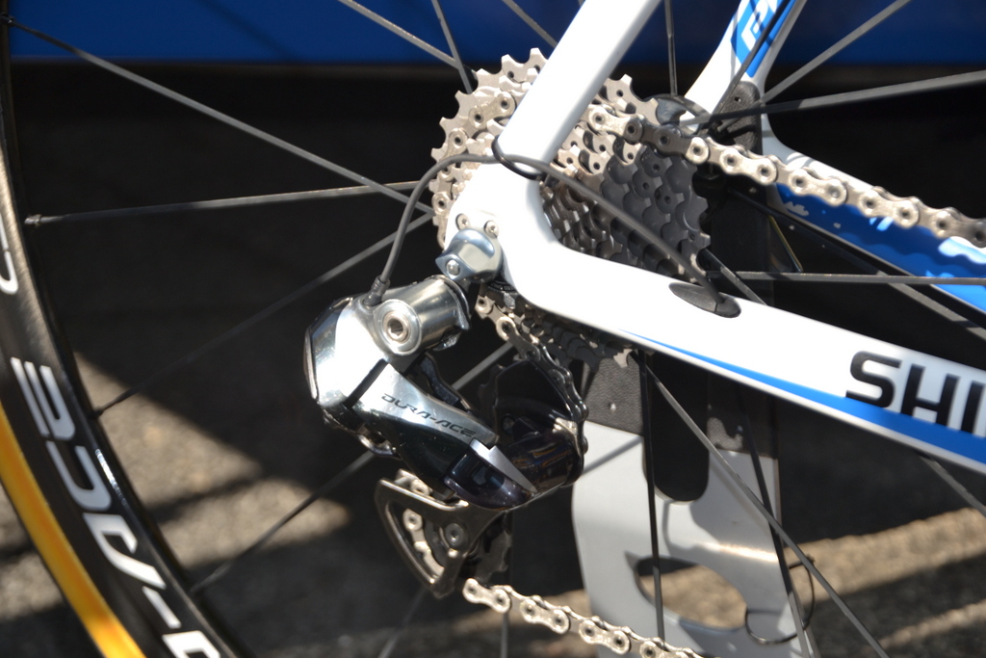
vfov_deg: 13.0
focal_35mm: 105
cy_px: 329
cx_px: 493
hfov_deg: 19.5
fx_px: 2876
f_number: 5.3
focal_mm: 70
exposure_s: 1/200
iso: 100
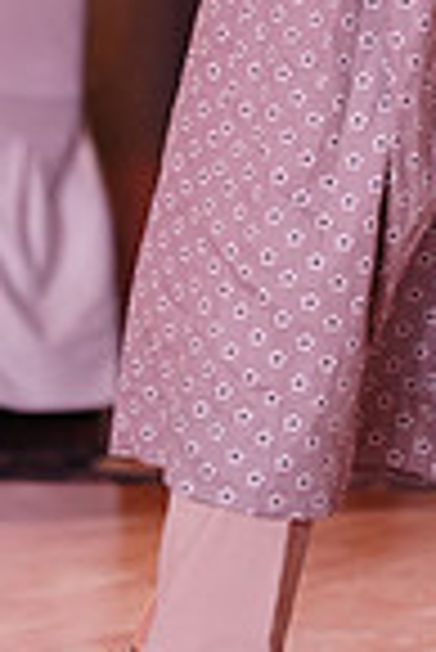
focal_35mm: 700
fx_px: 12685
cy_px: -297
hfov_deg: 2.0
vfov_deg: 2.9
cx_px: 501
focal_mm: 175
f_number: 2.8
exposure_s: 1/250
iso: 800
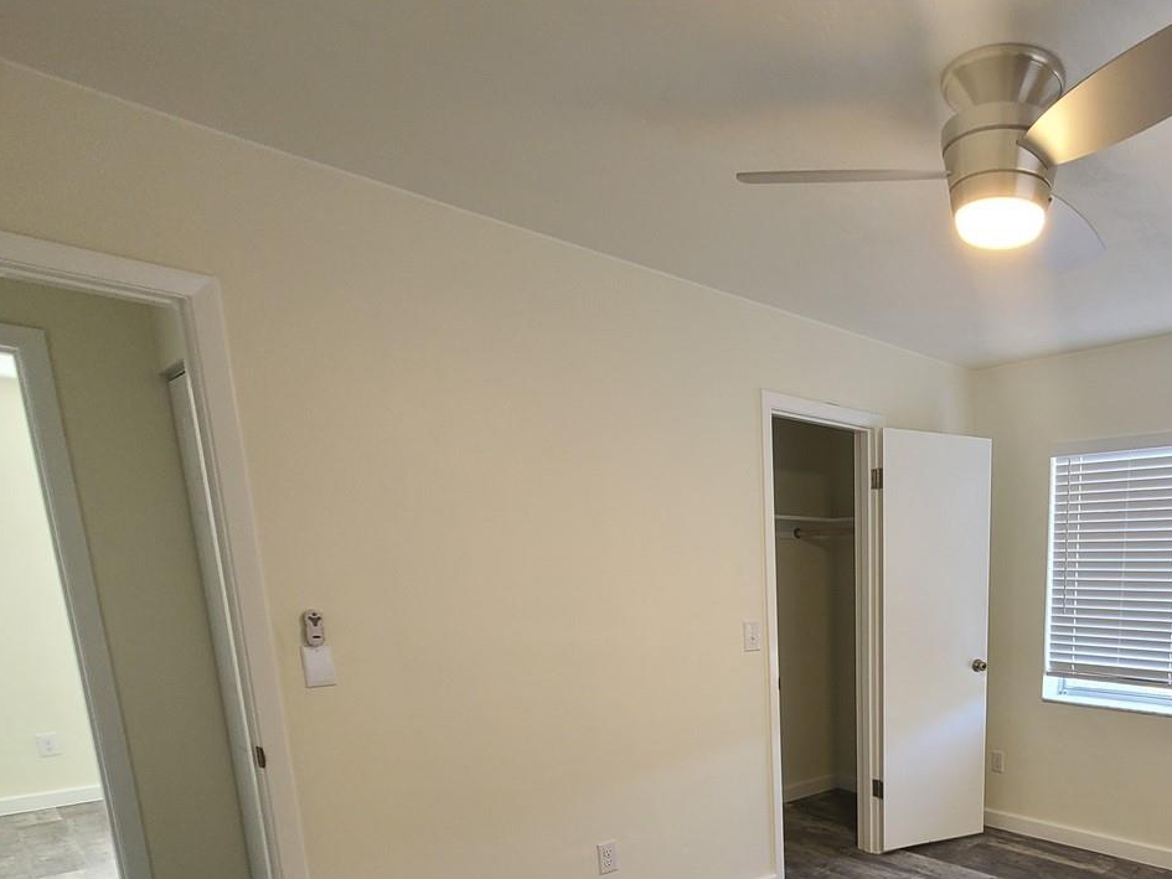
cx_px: 939
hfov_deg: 68.9
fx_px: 745
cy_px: 735
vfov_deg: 55.6
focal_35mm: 22
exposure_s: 1/60
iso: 200
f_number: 2.2
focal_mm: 2.2
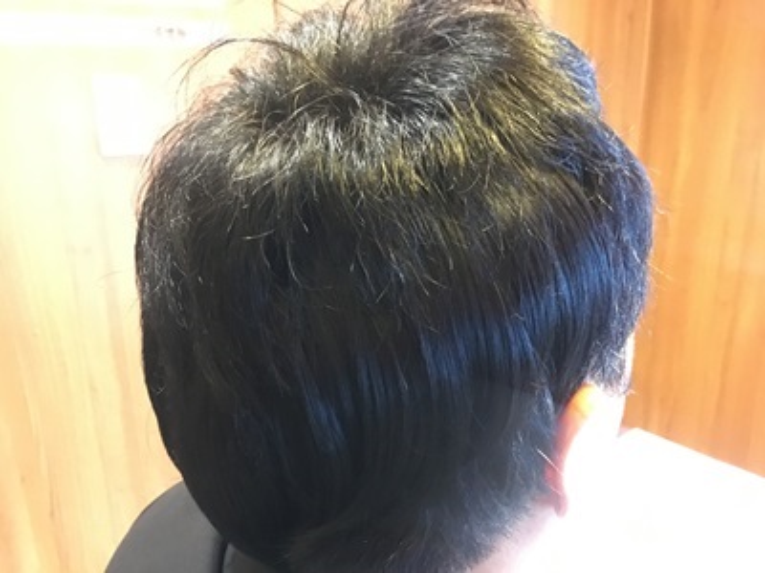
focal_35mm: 29
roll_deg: +1.2
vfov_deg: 48.2
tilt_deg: -18.0
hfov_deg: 61.7
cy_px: 286
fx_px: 641
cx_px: 382
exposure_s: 1/15
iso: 800
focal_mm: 4.15
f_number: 2.2
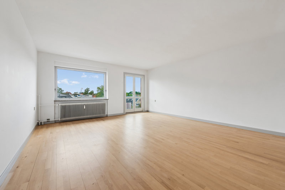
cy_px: 95
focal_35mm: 14
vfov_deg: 81.2
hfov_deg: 104.3
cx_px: 142
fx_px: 111
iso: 200
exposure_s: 1/30
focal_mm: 14
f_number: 10
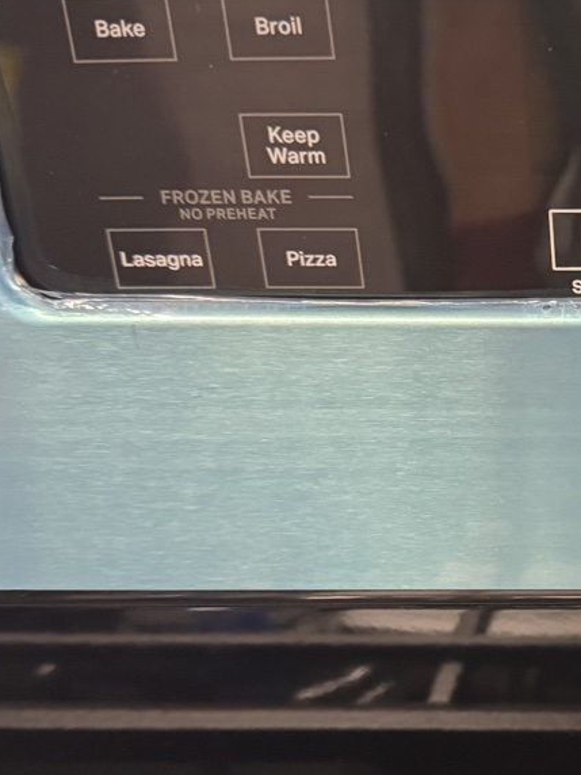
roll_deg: +1.2
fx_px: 1477
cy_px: 488
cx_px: 714
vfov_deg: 29.3
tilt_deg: -38.3
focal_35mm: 66
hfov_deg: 20.7
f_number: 1.78
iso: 640
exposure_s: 1/60
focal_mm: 6.76
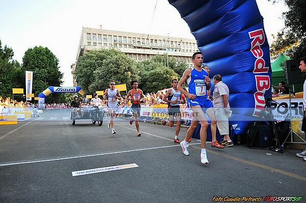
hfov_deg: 73.8
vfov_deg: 53.1
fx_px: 204
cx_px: 153
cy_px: 102
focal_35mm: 24
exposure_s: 1/400
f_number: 2.8
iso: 640
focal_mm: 24
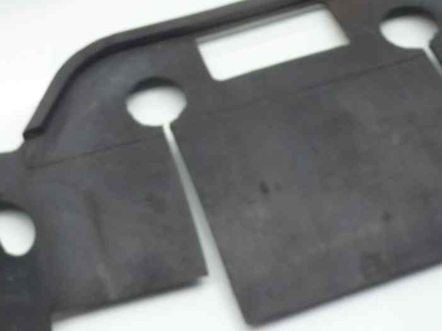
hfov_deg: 21.4
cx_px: 126
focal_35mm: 91
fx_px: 1162
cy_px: -111
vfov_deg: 15.4
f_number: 3.3
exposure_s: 1/13
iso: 80
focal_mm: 4.1
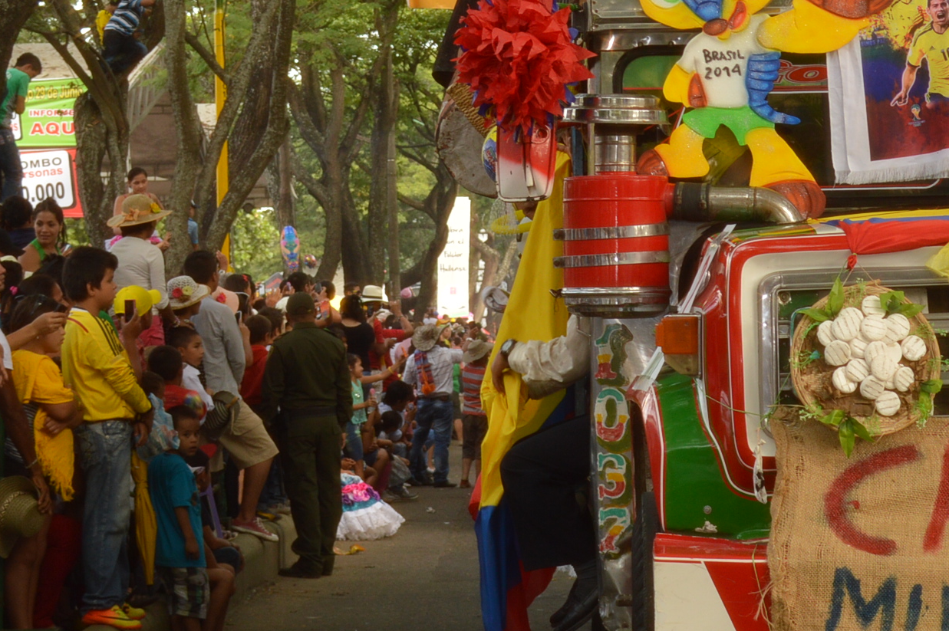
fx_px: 3266
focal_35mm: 124
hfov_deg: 16.4
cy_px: 149
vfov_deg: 11.0
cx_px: 800
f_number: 5.6
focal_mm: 34
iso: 200
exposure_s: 1/125
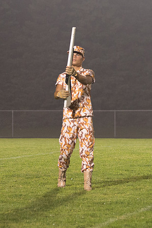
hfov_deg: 5.2
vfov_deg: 7.7
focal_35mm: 266
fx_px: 1689
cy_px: 76
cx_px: 78
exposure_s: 1/160
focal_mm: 110
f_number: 4.5
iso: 3200
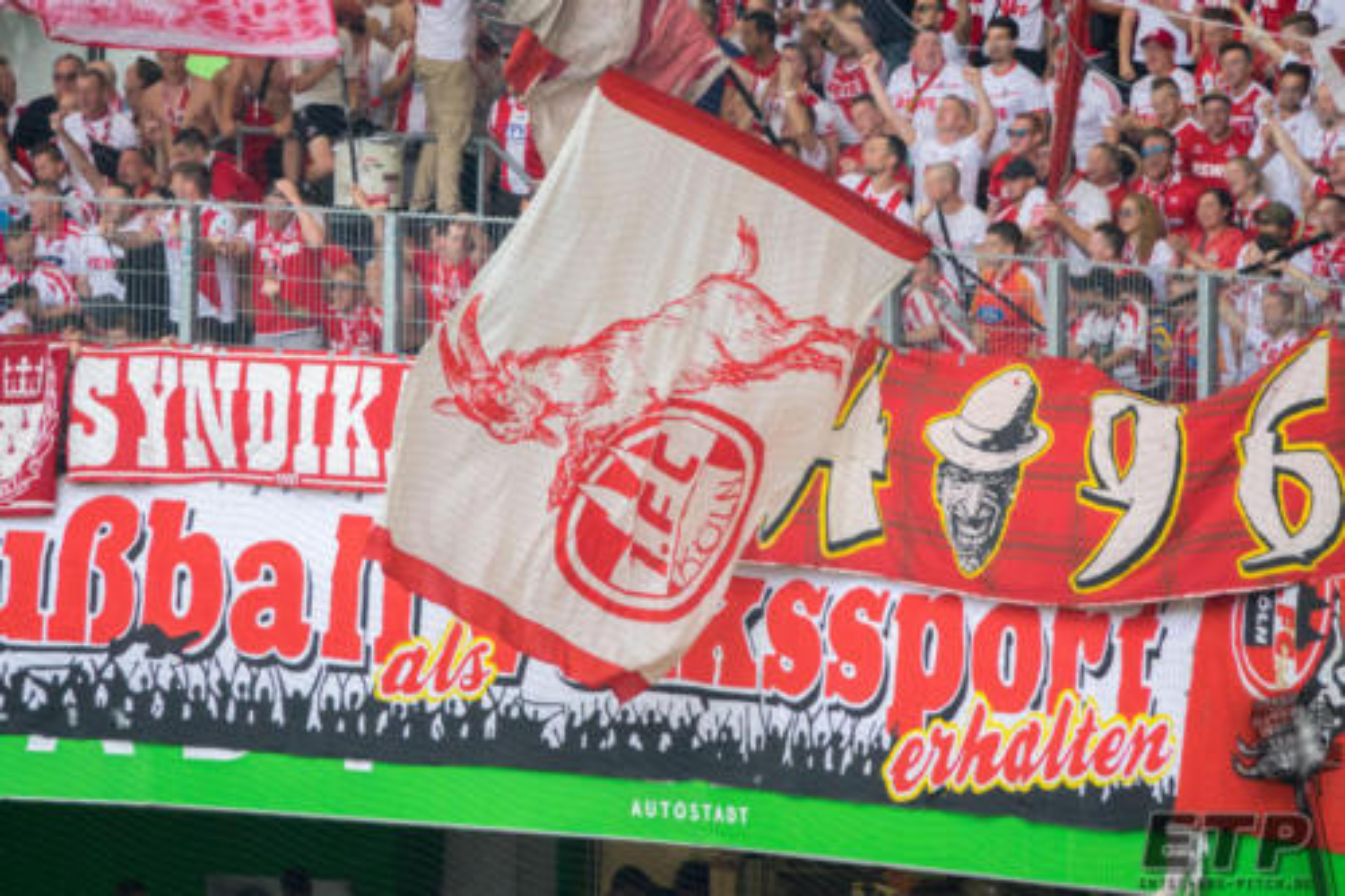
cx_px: 672
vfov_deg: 2.3
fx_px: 22408
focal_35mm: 600
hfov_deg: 3.4
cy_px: 448
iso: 800
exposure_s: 1/500
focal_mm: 220
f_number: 4
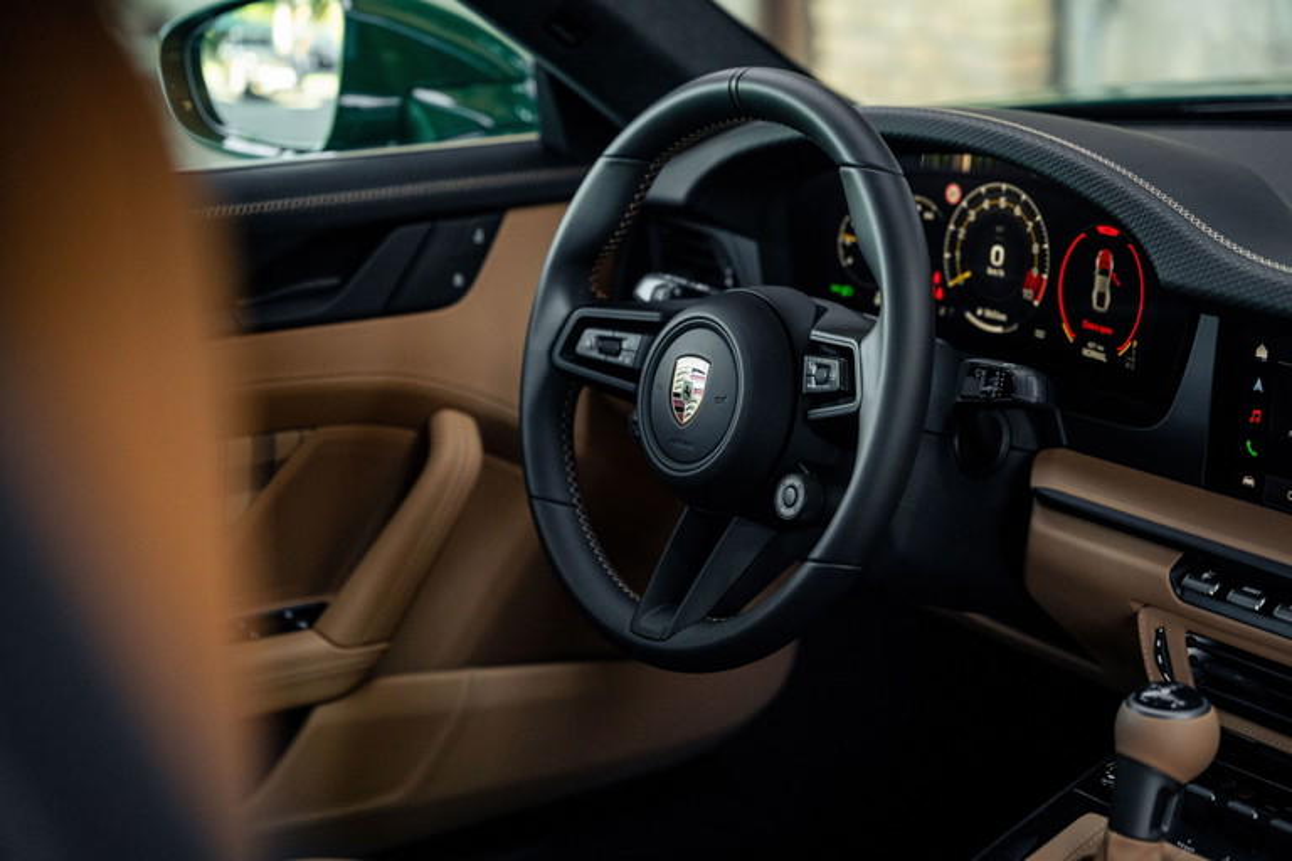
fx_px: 2512
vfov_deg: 19.5
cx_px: 646
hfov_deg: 28.8
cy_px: 430
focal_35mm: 70
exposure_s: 1/250
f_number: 2.8
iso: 2500
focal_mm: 70
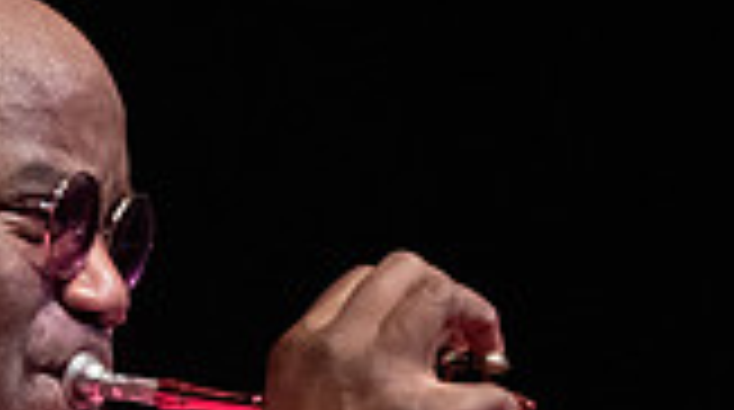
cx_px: -227
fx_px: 13230
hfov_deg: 3.2
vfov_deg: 1.8
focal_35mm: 681
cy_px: 495
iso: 6400
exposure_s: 1/250
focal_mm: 145
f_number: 2.8
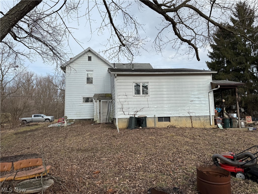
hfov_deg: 71.6
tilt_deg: +6.2
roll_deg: +1.3
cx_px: 129
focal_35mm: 24
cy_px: 97
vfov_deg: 56.8
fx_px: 179
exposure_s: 1/3759
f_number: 1.78
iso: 80
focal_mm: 6.76
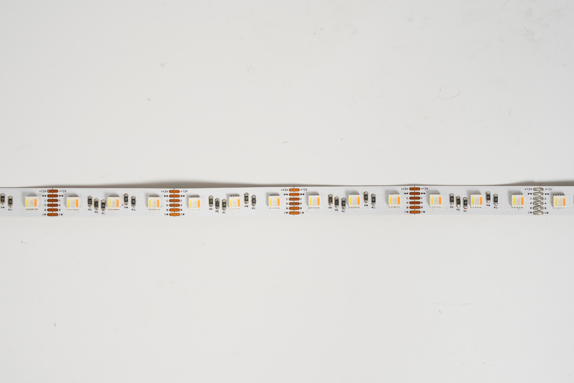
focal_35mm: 82
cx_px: 254
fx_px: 1307
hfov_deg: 24.7
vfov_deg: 16.7
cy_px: 204
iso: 100
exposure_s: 1/125
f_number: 14
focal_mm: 69
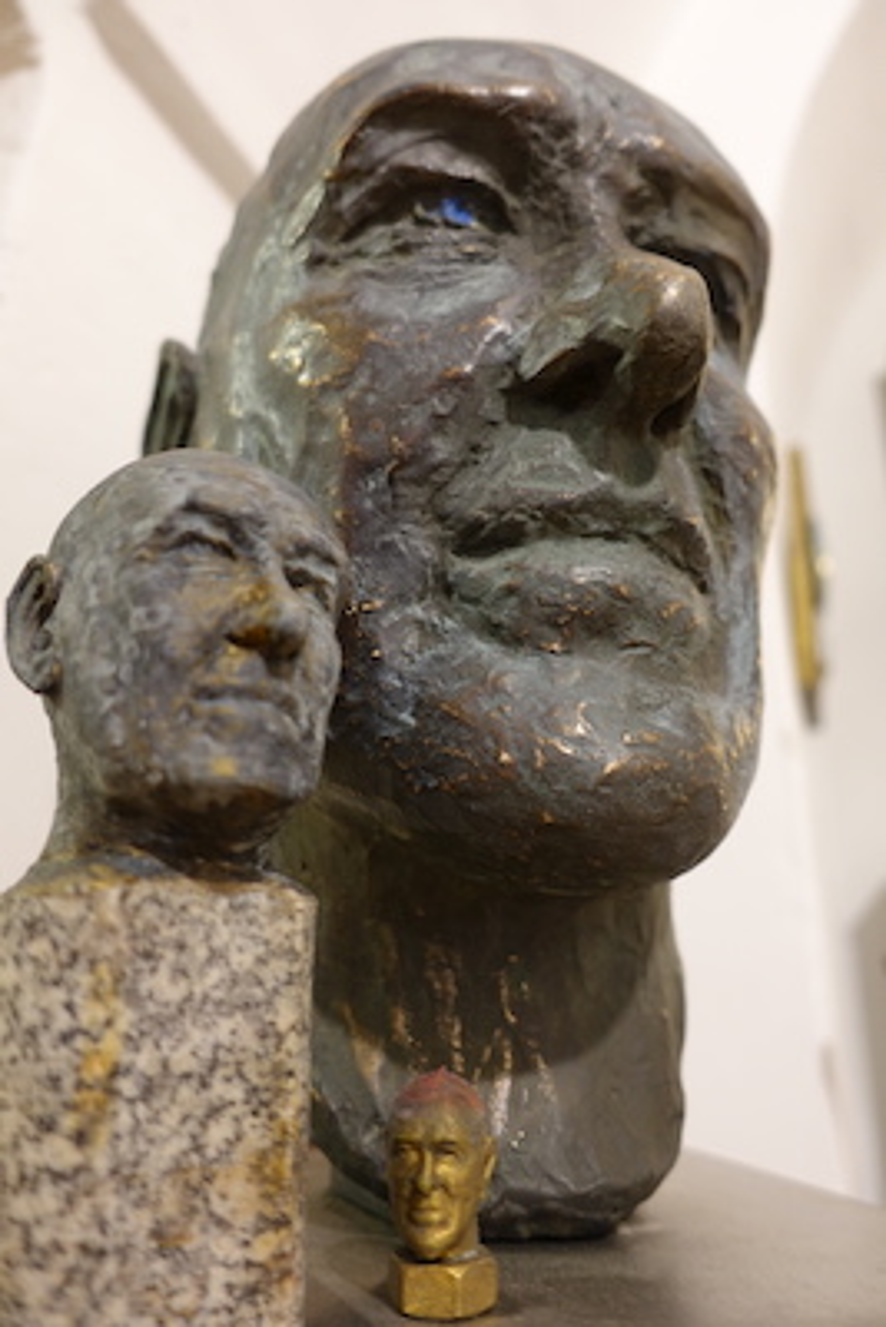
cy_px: 664
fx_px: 885
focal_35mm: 24
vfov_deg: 73.7
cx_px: 443
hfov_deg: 53.2
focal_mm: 8.8
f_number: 1.8
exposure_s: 1/30
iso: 160
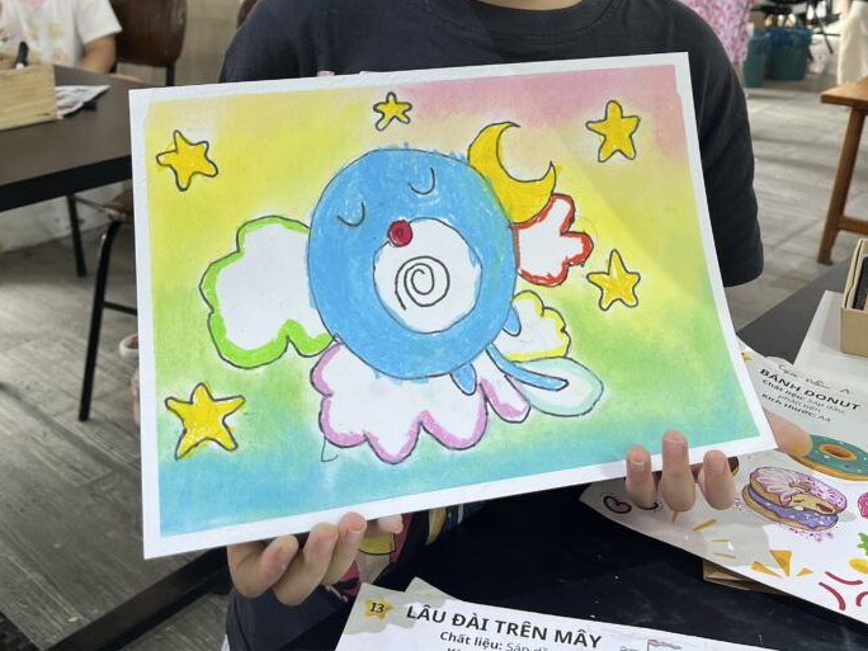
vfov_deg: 35.1
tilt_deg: -9.2
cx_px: 429
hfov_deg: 49.0
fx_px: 953
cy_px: 41
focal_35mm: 38
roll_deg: +1.5
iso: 80
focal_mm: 5.1
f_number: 1.6
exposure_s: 1/100
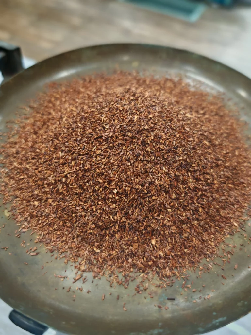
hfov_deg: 51.4
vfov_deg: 65.3
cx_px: 126
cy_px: 168
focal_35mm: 27
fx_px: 261
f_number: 1.4
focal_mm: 6.83
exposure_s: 1/50
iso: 320
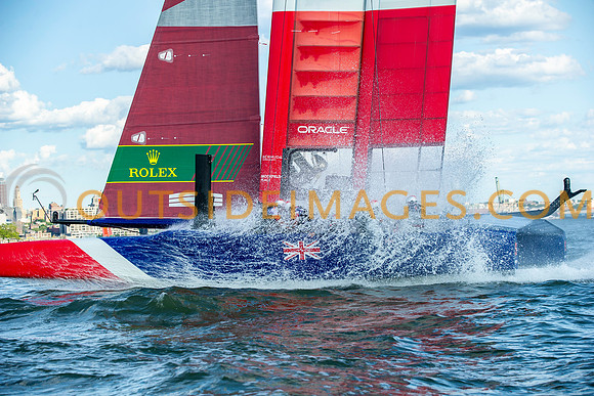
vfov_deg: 13.7
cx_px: 297
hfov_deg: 20.4
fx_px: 1652
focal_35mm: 100
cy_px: 198
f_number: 5.6
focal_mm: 100
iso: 400
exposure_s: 1/1250
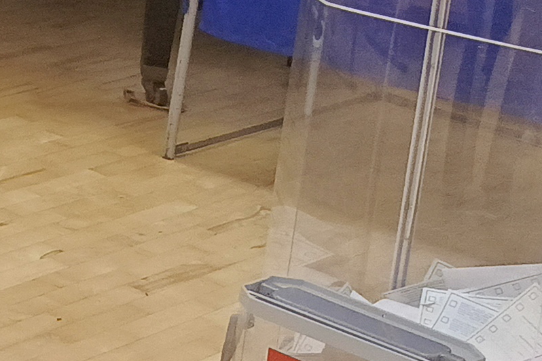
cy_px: -239
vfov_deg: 10.9
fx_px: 1791
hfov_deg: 13.9
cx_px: -615
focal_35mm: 119
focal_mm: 5.25
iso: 525
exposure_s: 1/50
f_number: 1.75
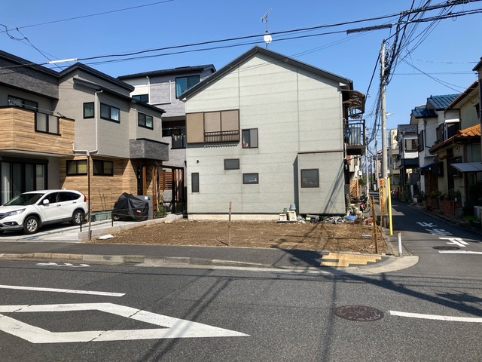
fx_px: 390
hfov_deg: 63.4
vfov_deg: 49.7
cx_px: 241
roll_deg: -0.2
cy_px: 181
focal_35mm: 28
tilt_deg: +1.3
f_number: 1.8
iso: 20
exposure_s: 1/2114
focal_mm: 3.99
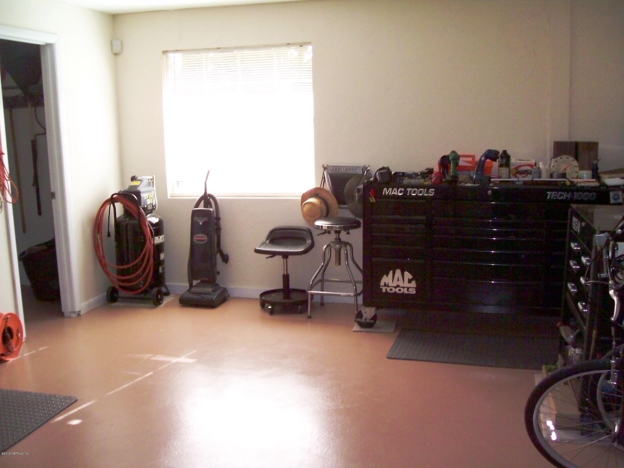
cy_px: 234
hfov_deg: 51.4
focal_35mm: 36
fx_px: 649
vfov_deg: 39.6
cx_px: 312
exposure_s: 1/64
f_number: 2.7
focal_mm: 6
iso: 160
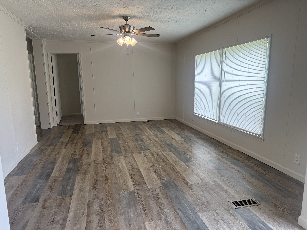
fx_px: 213
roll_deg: +0.8
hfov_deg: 71.6
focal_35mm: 24
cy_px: 115
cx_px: 154
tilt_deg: -9.8
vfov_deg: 56.8
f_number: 1.78
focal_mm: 6.76
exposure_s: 1/148
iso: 100
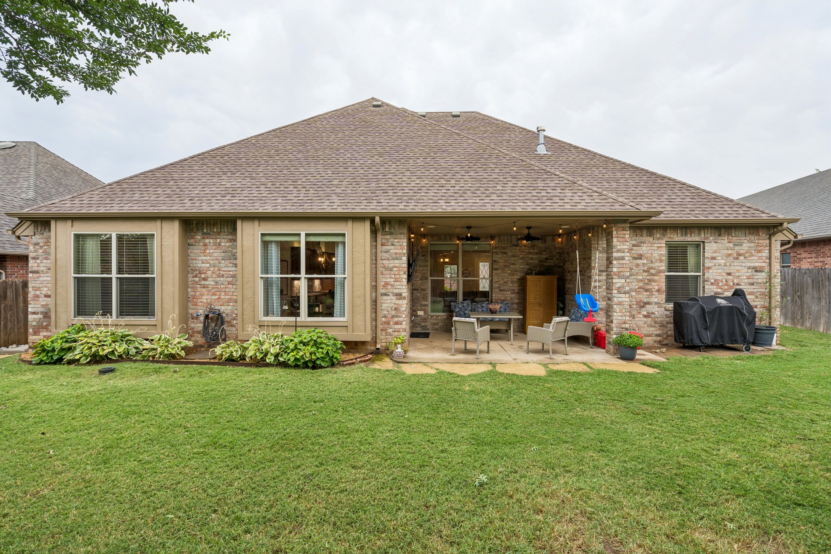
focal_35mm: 17
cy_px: 277
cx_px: 416
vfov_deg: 70.4
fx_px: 392
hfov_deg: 93.3
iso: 200
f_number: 8
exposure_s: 1/40
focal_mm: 17
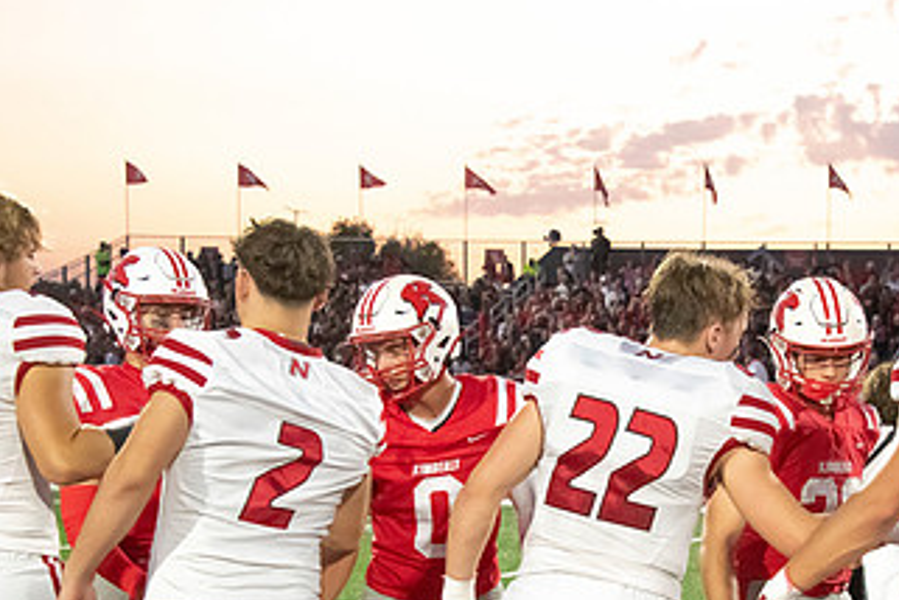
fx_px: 2347
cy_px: 509
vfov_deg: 14.4
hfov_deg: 21.5
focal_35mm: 94
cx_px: 675
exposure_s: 1/250
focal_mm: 52
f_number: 7.1
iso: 10000
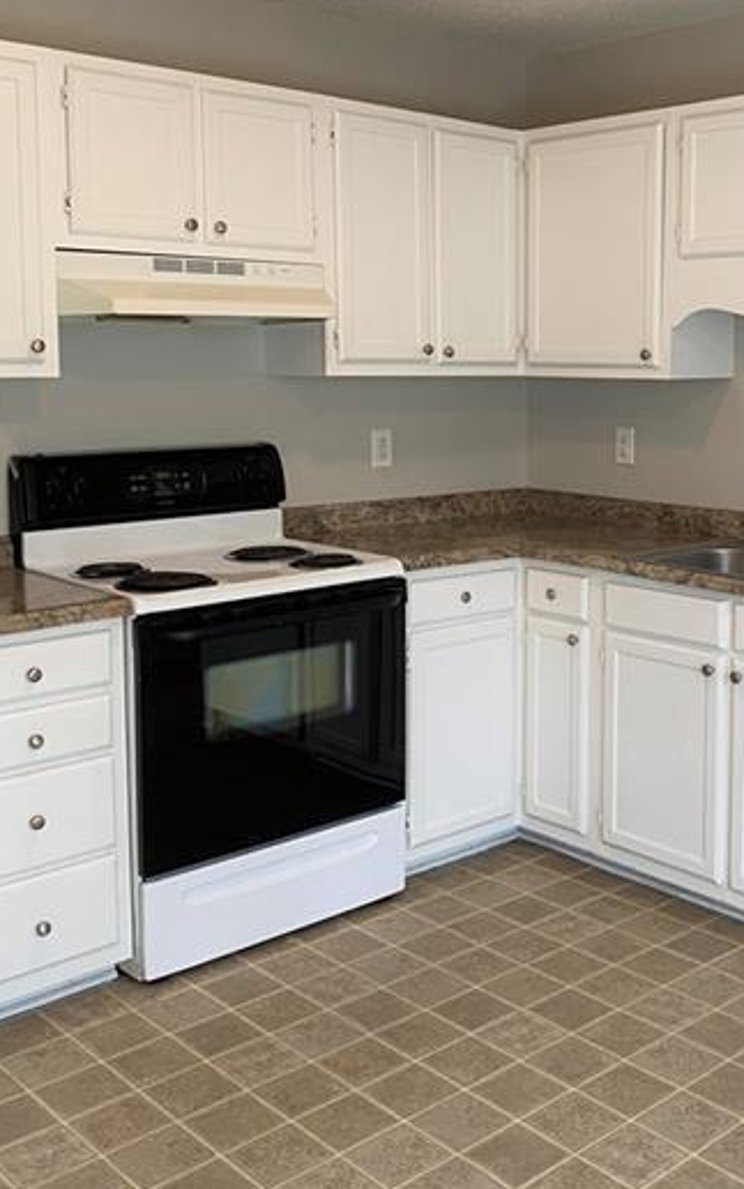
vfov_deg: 47.9
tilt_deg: -3.6
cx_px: 544
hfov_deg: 30.8
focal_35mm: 41
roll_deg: -0.3
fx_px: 1329
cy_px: 482
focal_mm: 4.25
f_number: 1.8
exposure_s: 1/60
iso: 125
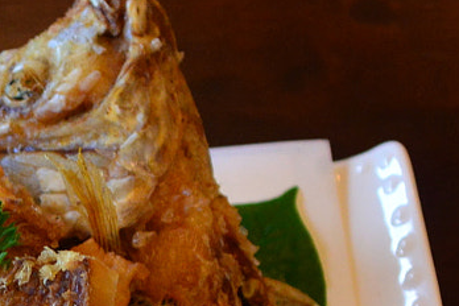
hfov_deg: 9.6
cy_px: 404
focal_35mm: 207
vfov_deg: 6.6
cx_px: -251
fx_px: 2639
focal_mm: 45
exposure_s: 1/40
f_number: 5.6
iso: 1600
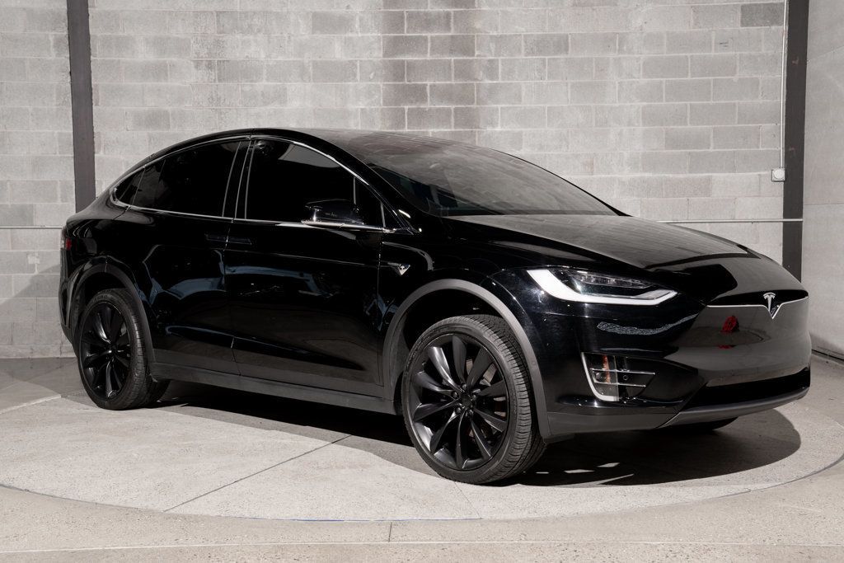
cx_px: 415
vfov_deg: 27.5
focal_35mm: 49
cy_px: 278
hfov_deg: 40.4
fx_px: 1148
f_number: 6.3
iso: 250
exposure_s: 1/50
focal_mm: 48
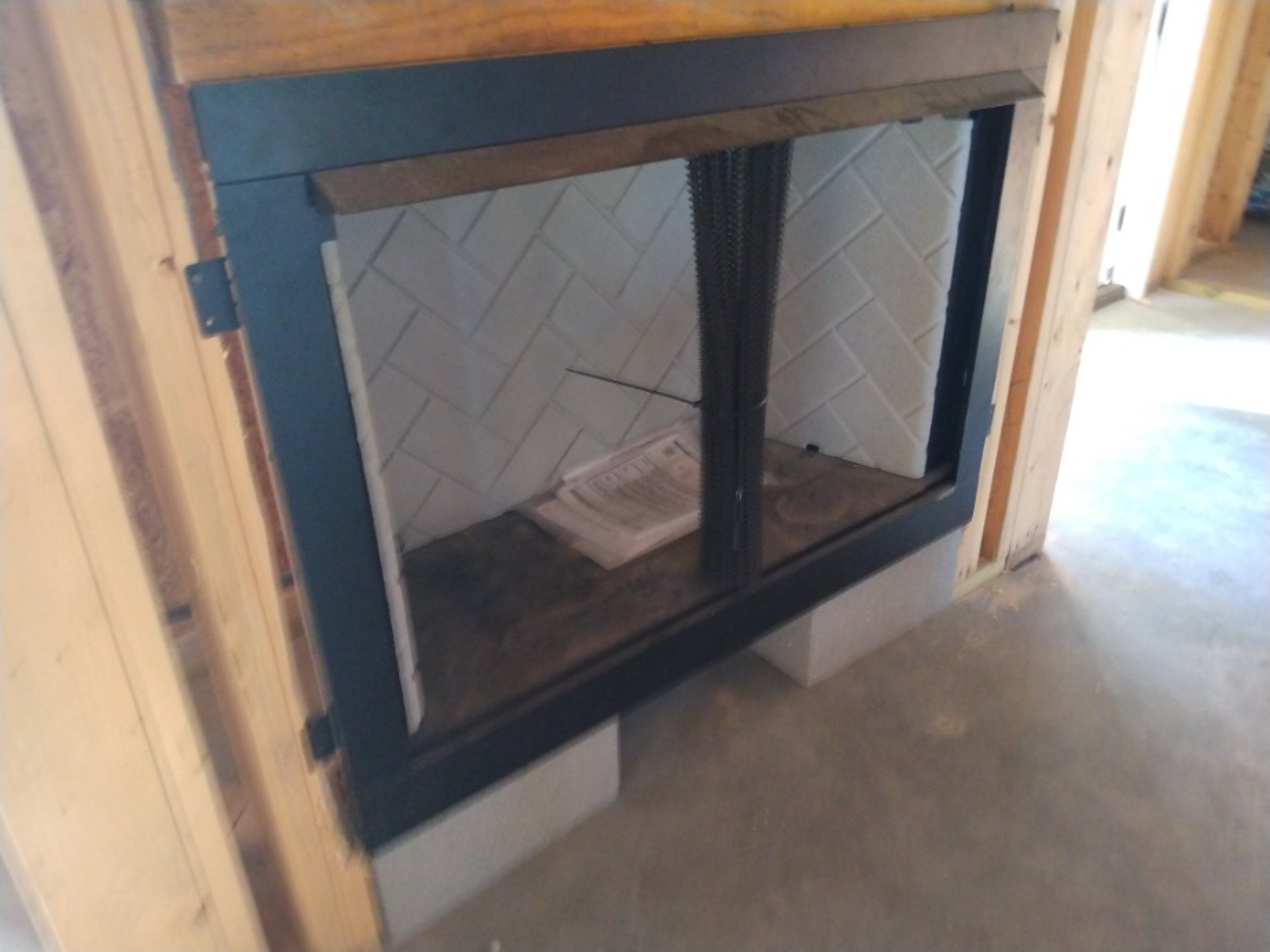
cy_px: 476
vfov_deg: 66.0
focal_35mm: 20
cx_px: 635
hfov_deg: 81.7
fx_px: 734
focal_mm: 3.54
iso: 716
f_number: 2
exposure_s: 1/24
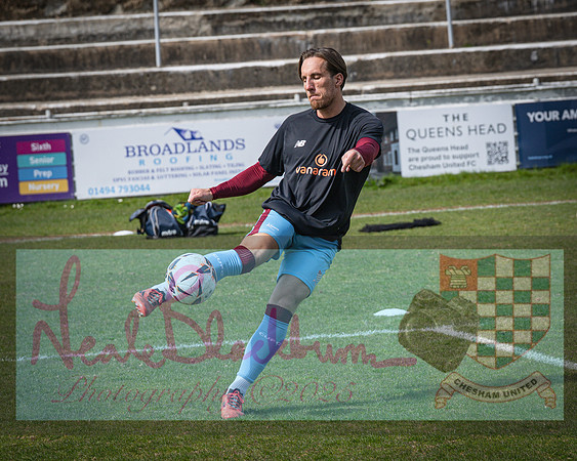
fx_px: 3297
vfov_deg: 8.0
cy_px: 255
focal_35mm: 193
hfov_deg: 10.0
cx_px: 336
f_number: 4
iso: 200
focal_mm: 95
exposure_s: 1/2500
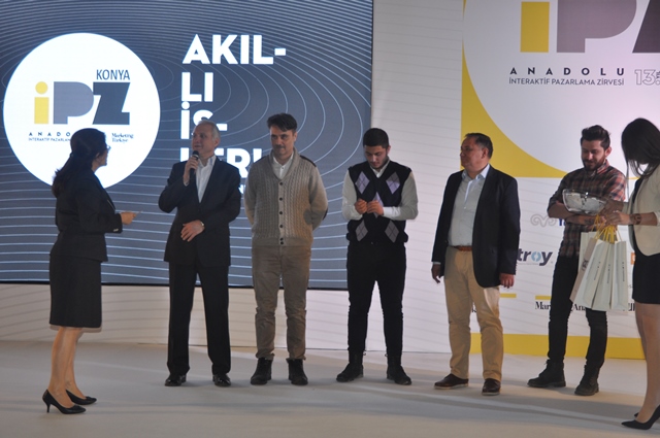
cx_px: 330
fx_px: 851
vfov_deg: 28.9
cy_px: 219
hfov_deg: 42.4
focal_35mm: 46
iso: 400
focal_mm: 31
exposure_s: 1/160
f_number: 4
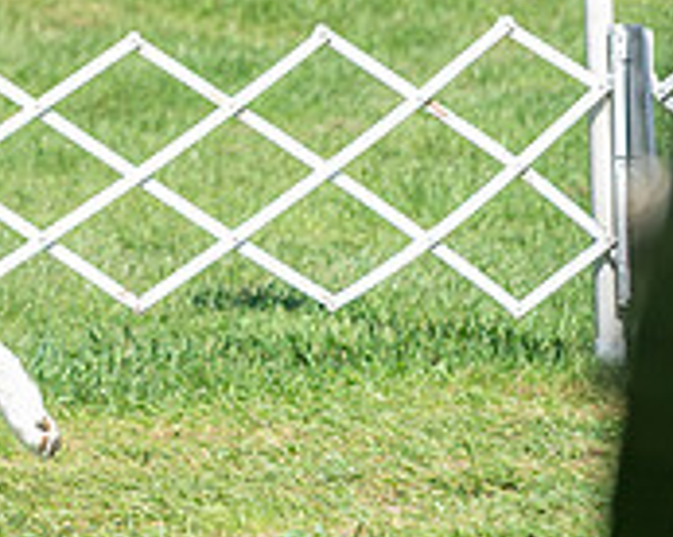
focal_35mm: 500
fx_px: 9948
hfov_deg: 3.8
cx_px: -462
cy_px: -285
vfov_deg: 3.1
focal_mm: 120
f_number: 4
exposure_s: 1/1000
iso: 80
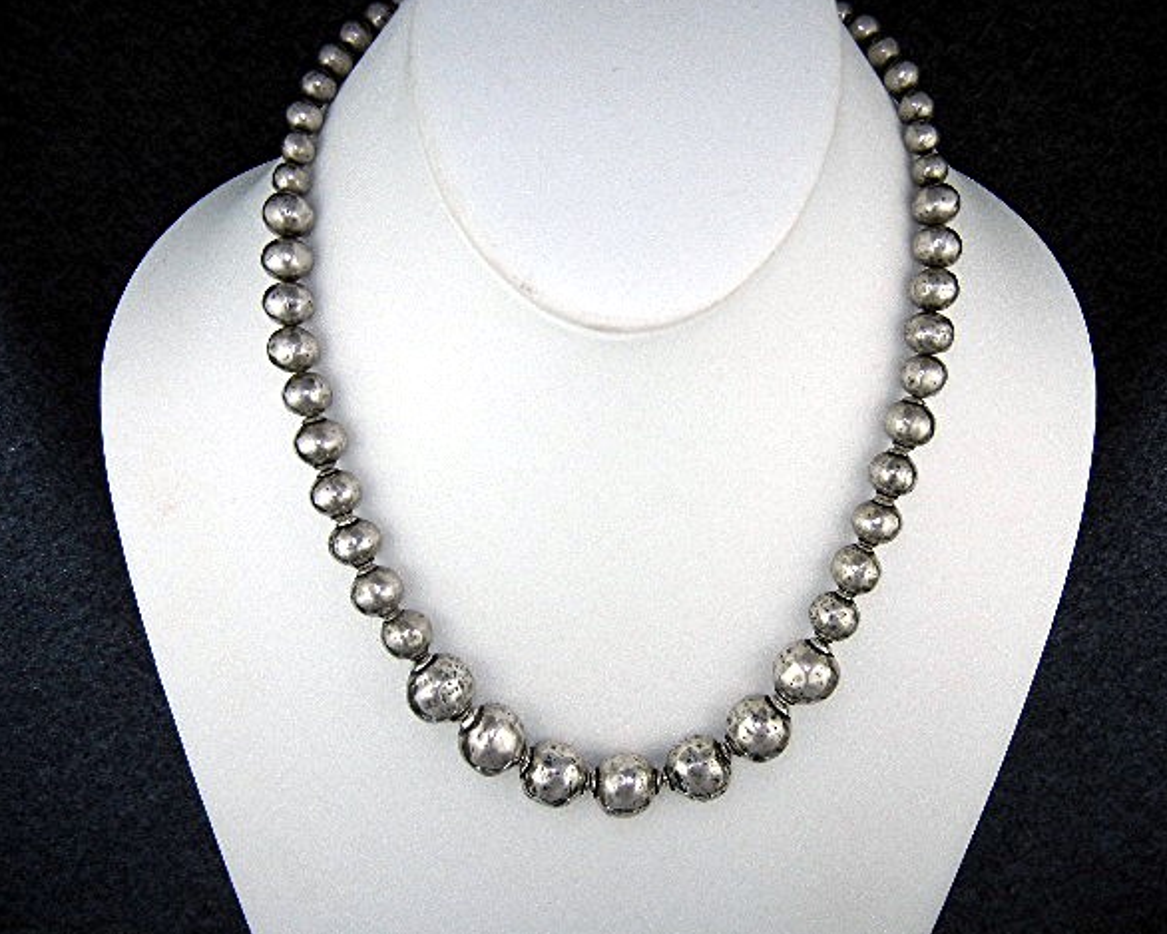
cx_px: 631
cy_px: 470
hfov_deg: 55.6
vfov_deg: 45.8
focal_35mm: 32
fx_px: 1105
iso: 160
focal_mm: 5.4
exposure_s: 1/42.5
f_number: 3.5
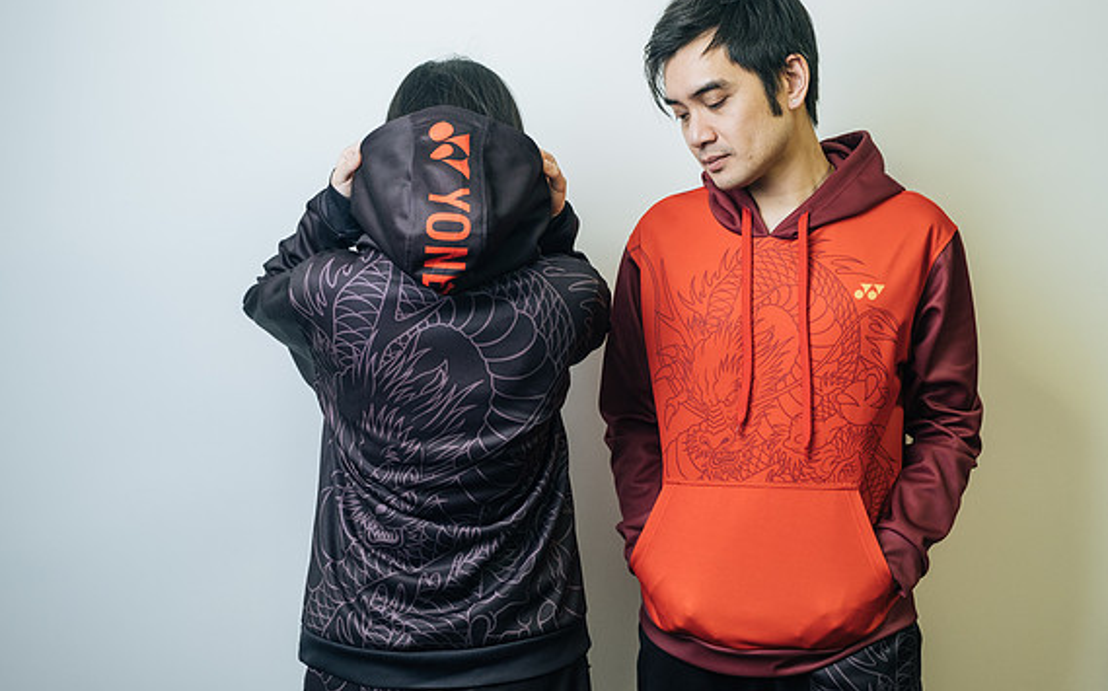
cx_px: 549
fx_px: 1569
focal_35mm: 52
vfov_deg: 24.8
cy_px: 336
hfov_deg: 38.9
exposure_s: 1/125
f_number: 3.2
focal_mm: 33.2
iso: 640
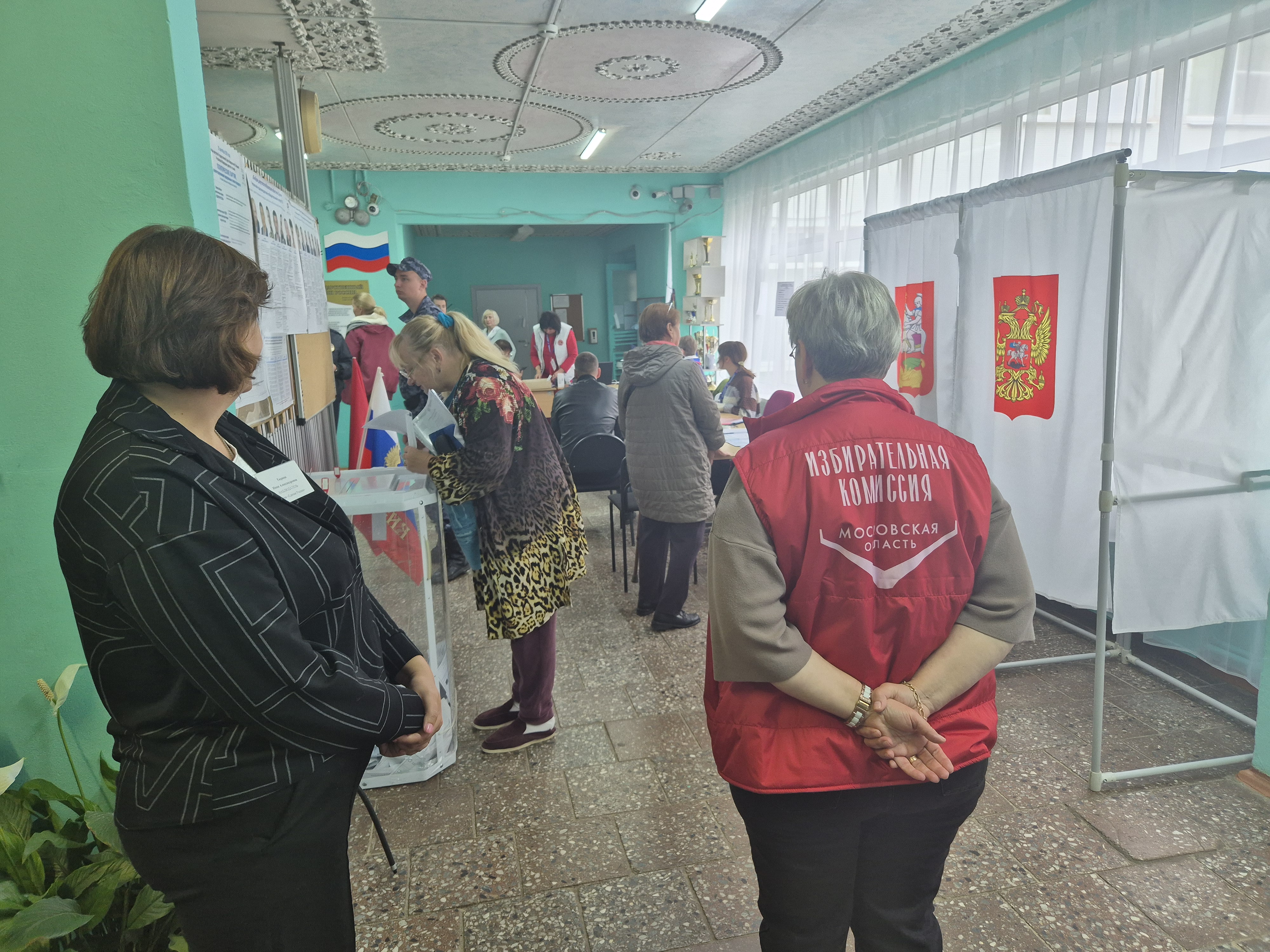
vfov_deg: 58.9
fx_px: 844
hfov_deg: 73.9
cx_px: 635
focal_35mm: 23
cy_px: 476
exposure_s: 1/100
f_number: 1.8
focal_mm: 5.4
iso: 80
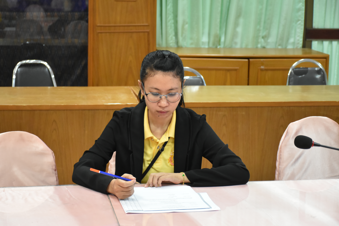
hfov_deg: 24.2
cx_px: 170
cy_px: 113
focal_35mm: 84
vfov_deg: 16.3
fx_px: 791
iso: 3200
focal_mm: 56
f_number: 4.8
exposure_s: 1/125
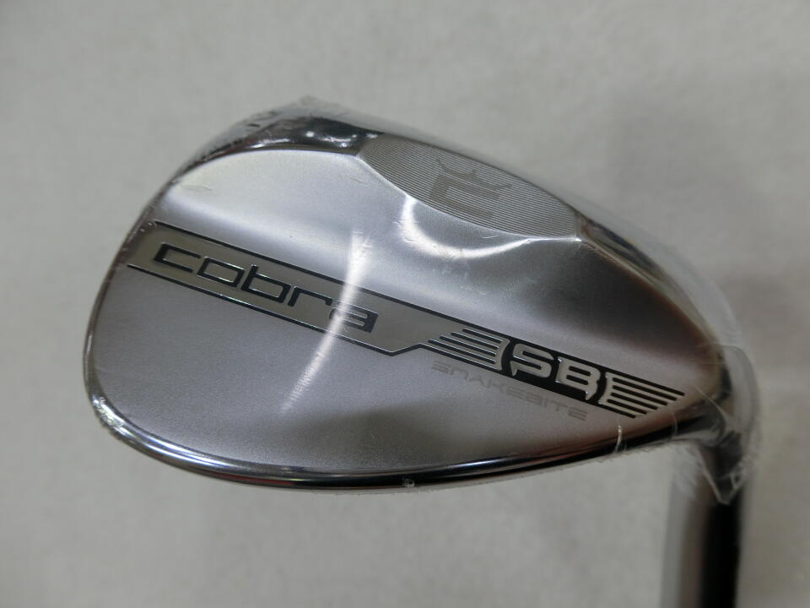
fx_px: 585
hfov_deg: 69.4
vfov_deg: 54.9
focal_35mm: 25
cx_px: 405
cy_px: 304
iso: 80
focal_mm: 5.4
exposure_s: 1/125
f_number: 2.8
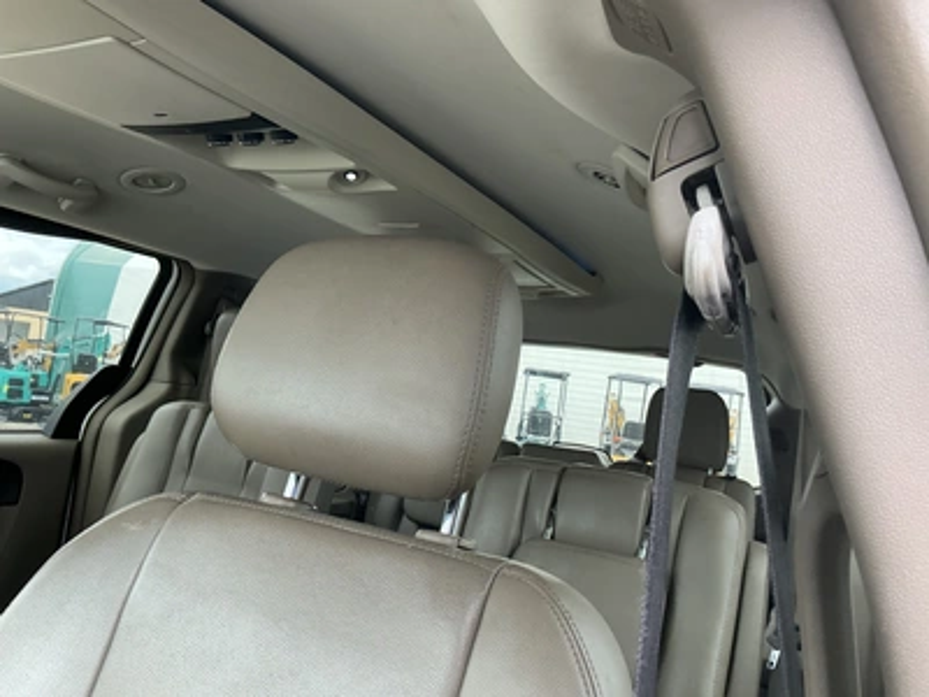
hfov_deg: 63.4
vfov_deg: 49.7
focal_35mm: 28
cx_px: 464
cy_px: 348
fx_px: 751
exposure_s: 1/122
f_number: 1.8
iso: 40
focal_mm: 3
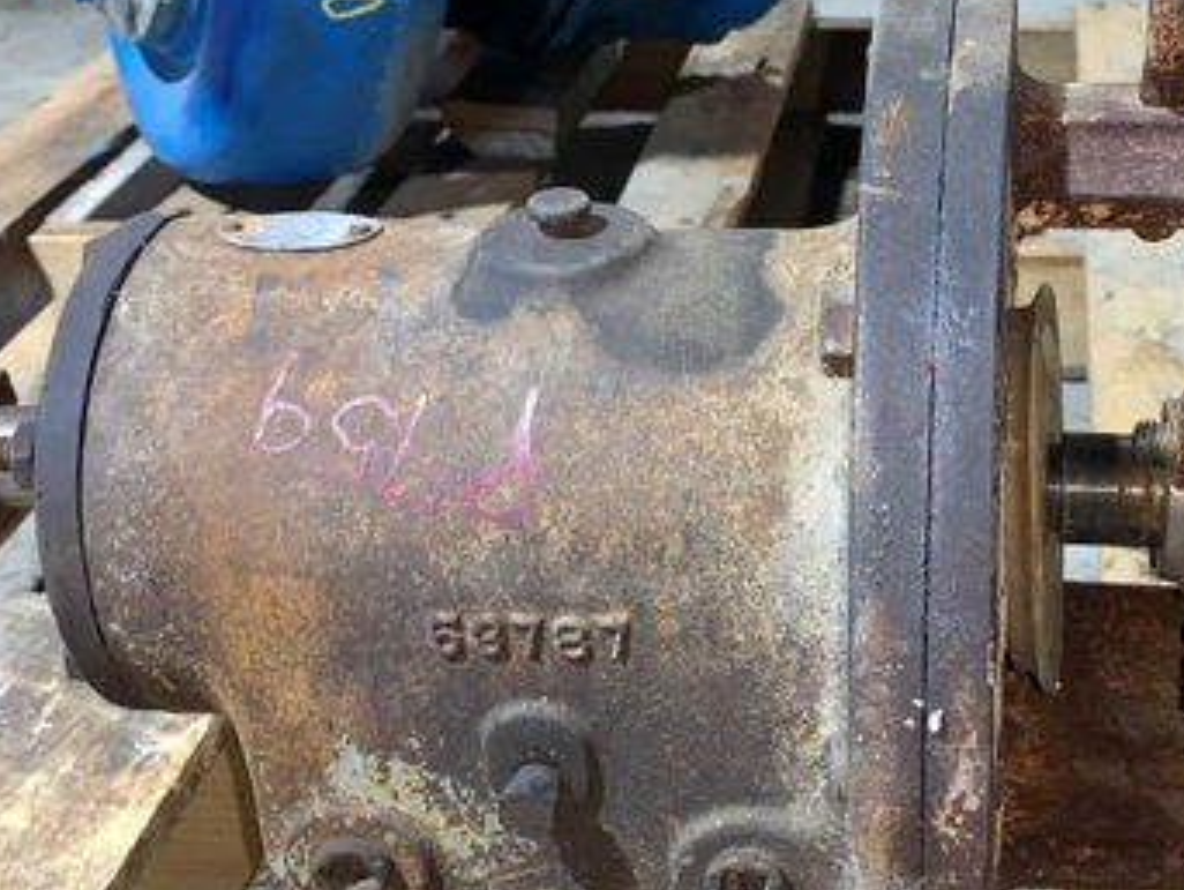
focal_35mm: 57
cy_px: 431
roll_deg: +0.3
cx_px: 931
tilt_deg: -29.6
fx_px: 1951
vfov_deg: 25.7
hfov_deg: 32.9
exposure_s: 1/22
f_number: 1.8
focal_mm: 4.25
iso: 32
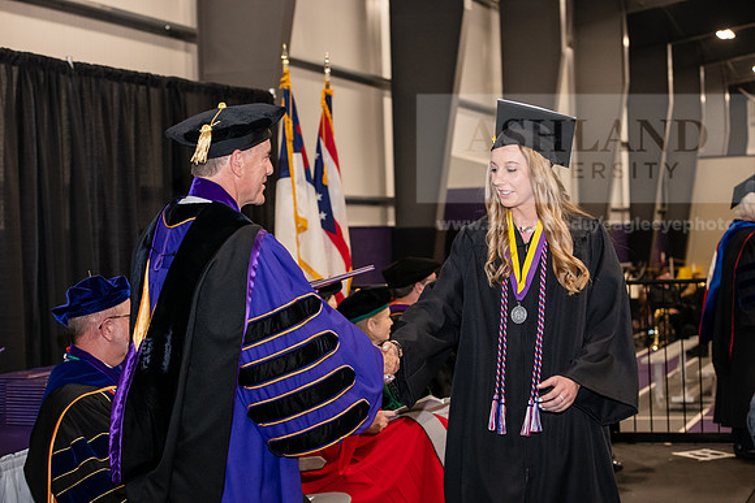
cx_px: 378
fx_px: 1468
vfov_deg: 19.5
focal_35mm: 70
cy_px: 252
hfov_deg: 28.8
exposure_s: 1/200
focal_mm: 70
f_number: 5
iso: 2500
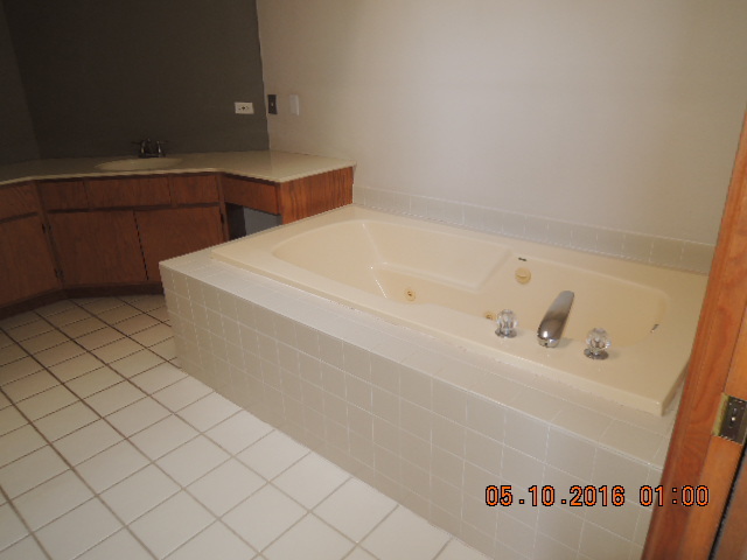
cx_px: 374
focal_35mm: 24
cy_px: 280
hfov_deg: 71.6
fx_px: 518
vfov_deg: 56.8
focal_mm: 4.3
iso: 100
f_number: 2.8
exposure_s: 1/40
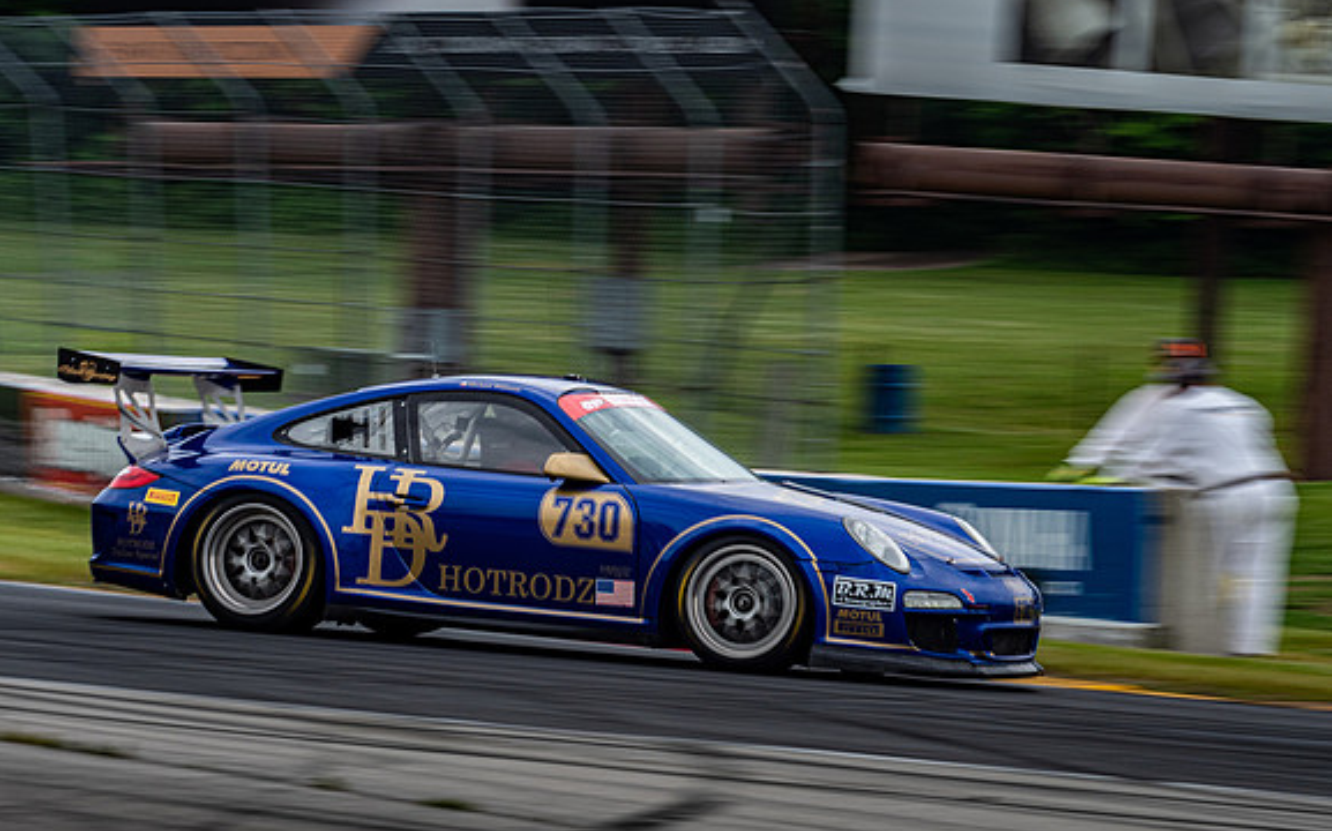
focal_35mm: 226
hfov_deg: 9.3
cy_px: 454
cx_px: 667
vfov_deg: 5.8
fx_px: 8200
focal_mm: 106
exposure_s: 1/125
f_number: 9
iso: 200
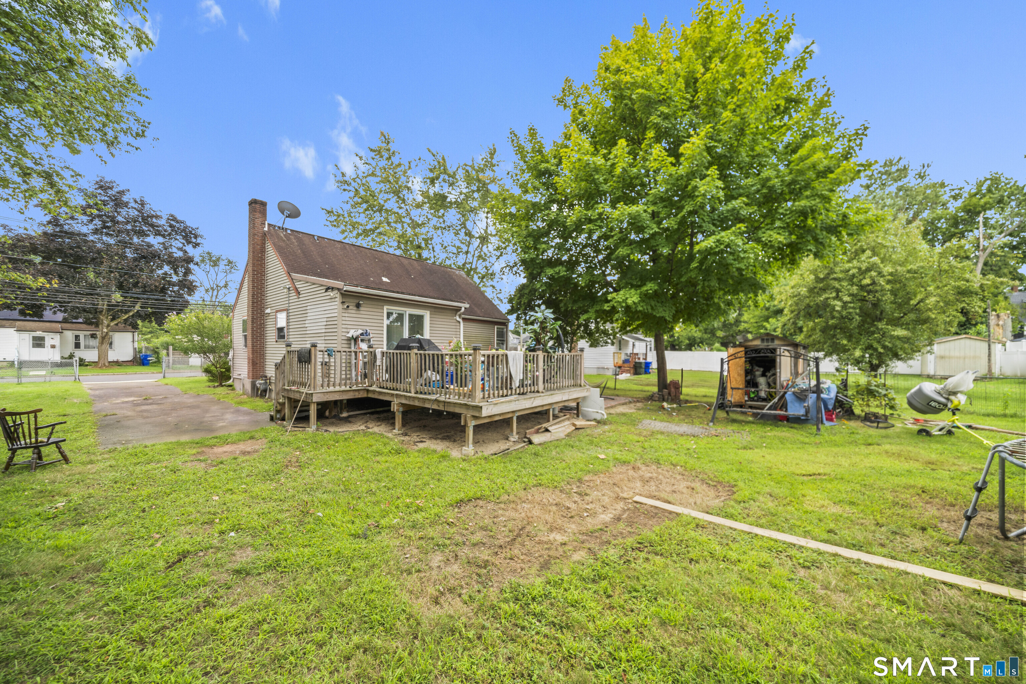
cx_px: 513
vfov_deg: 90.0
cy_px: 342
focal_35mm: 12
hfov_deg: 112.6
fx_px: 342
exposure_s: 1/10
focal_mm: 12
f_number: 8
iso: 320
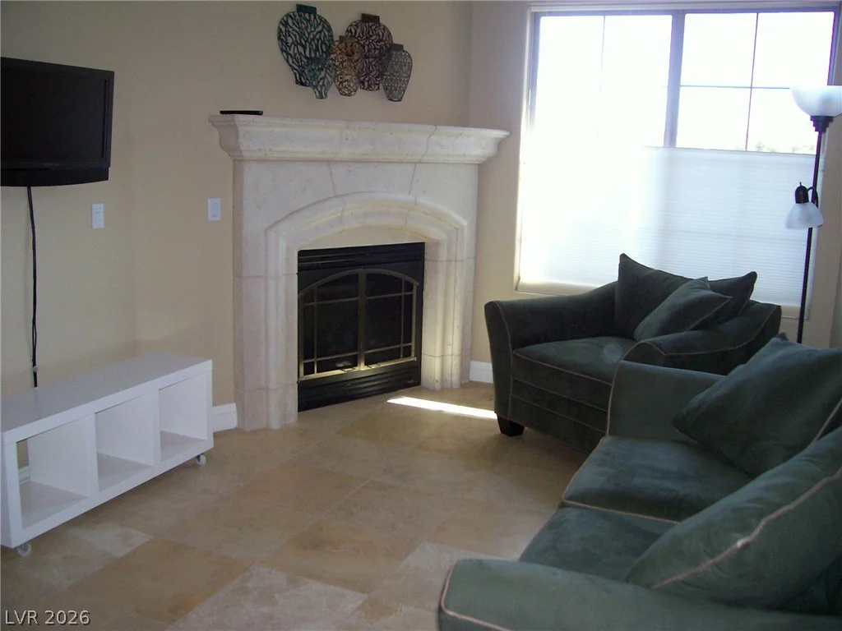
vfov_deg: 41.8
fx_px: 827
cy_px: 316
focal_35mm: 34
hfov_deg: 54.0
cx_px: 421
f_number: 2.7
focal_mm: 5.6
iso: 140
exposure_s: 1/112
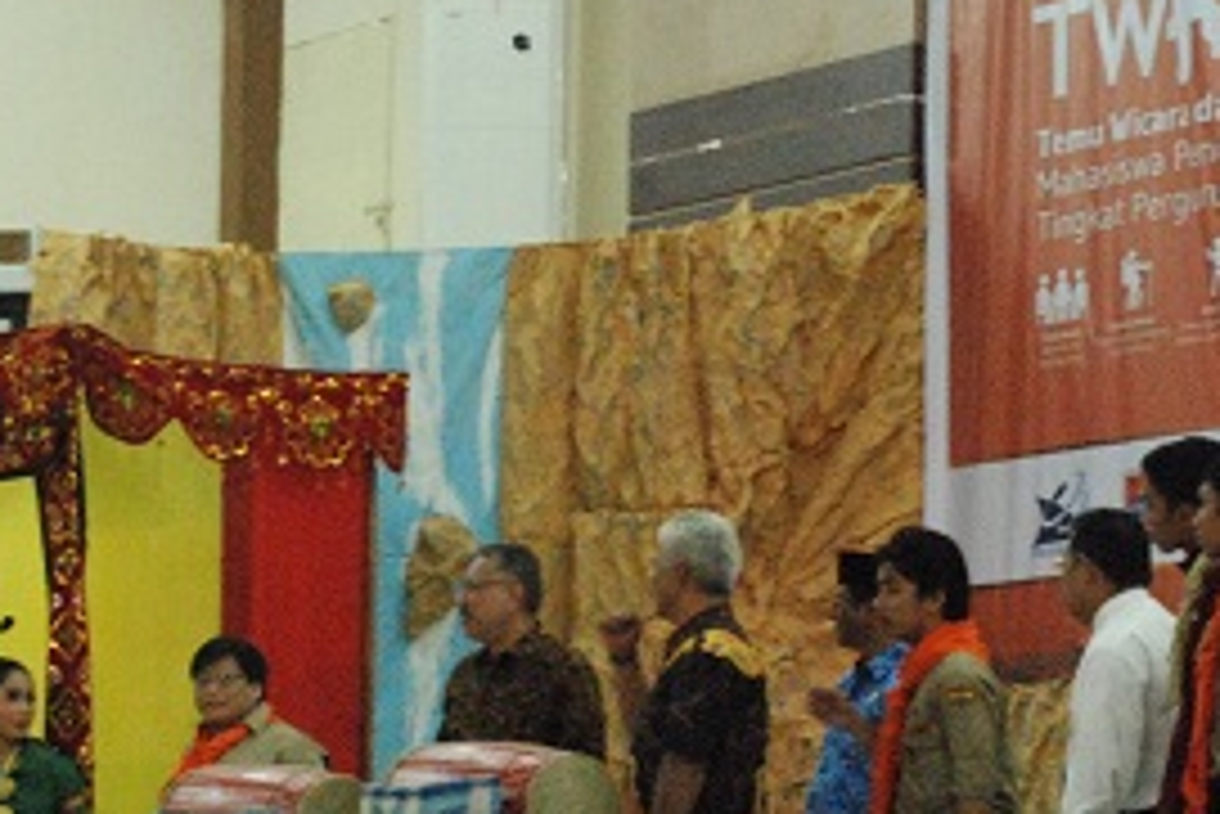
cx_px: 545
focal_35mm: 151
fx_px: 5120
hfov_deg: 13.6
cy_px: 551
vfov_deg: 9.1
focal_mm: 44
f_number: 5
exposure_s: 1/25
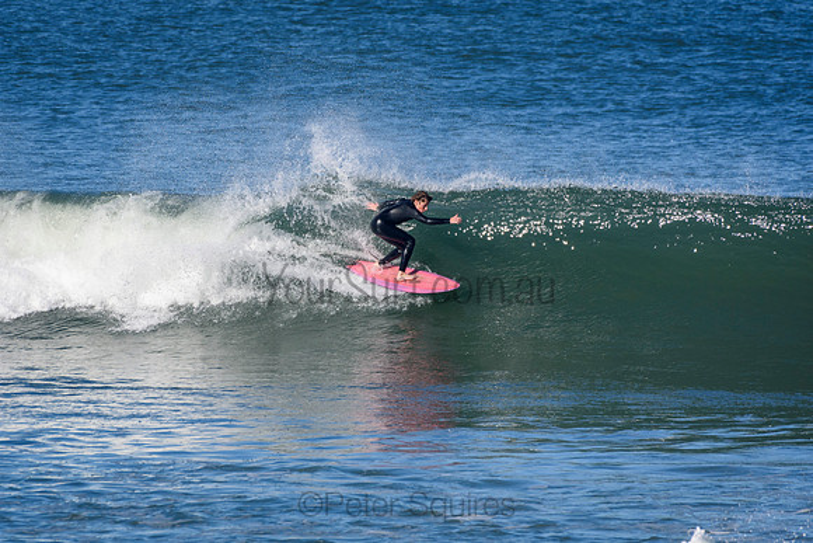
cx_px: 406
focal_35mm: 750
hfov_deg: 2.7
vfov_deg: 1.8
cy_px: 272
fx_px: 16941
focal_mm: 500
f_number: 5.6
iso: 360
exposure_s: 1/2000
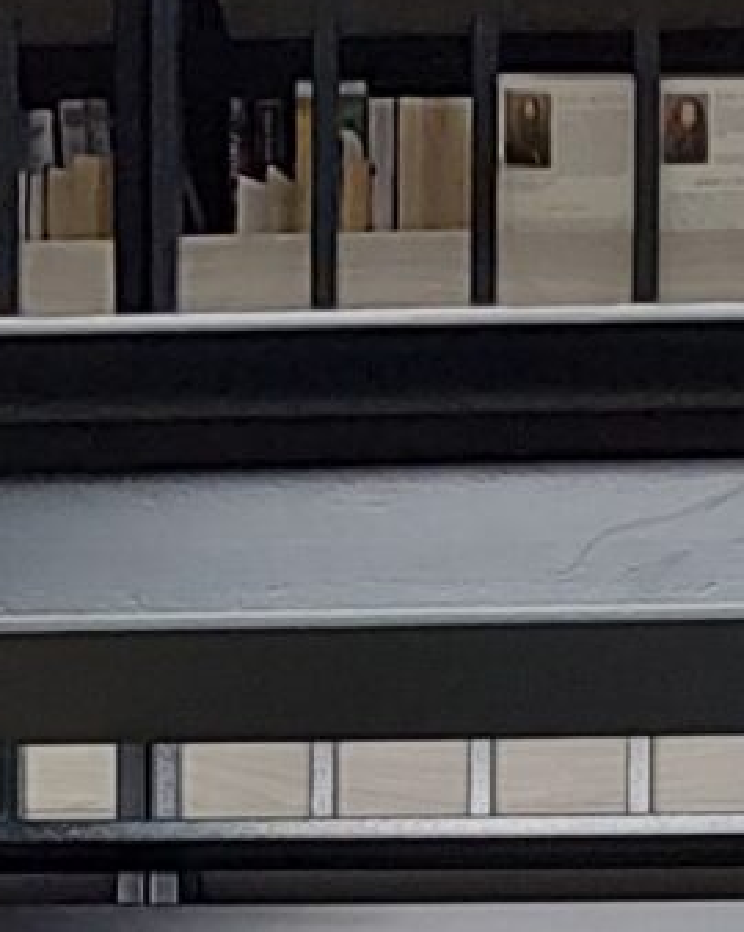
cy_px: 3097
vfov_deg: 8.7
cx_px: 617
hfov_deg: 9.1
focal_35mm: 170
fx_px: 4683
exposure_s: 1/50
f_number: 1.8
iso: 220
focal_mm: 5.56
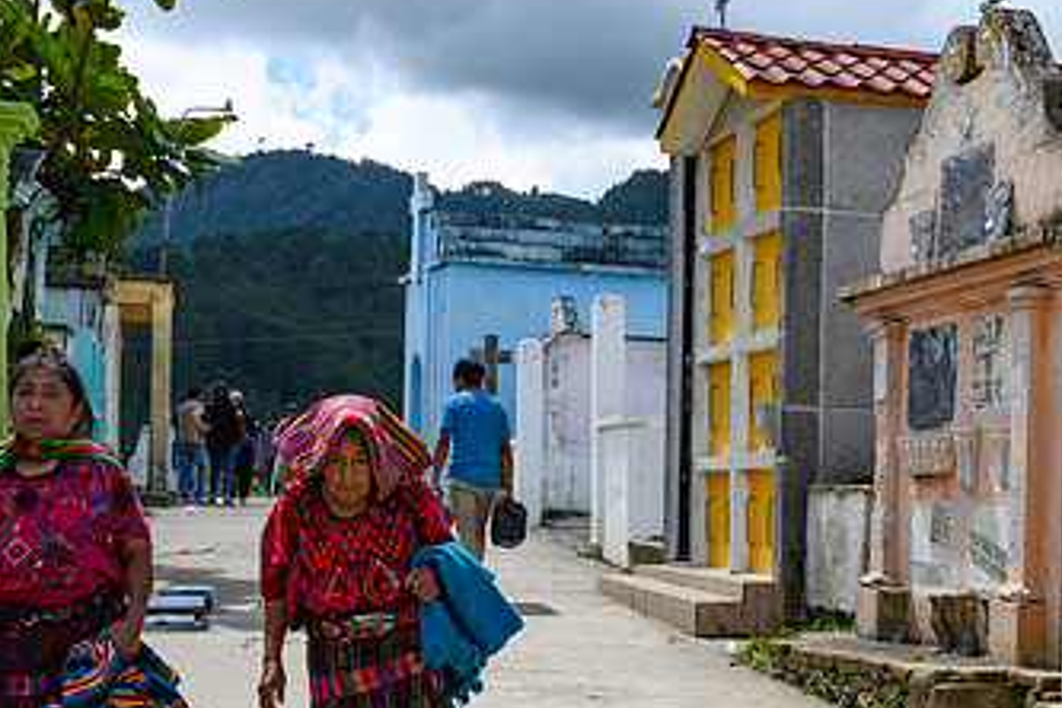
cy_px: 532
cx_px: 681
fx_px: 1858
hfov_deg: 31.7
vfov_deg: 21.4
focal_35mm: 63
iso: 320
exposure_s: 1/160
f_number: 20
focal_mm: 30
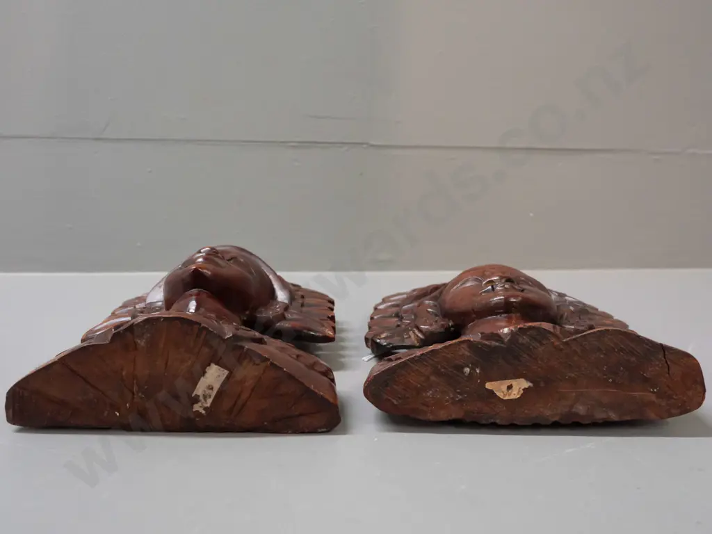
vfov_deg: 41.8
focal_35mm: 34
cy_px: 267
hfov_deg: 54.0
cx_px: 356
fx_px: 699
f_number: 5.6
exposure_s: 1/125
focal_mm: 17
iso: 3200
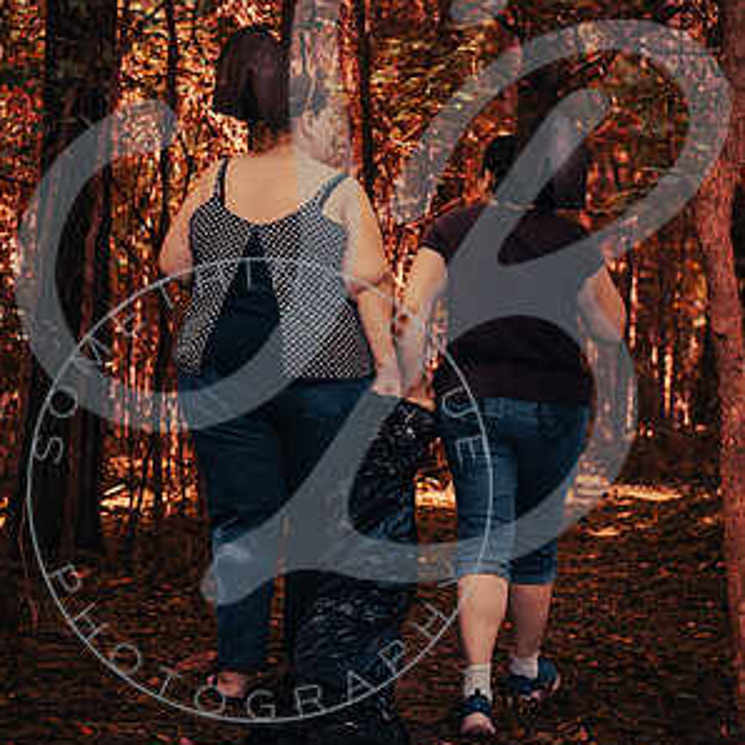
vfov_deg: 22.4
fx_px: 1875
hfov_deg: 22.5
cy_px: 300
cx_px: 372
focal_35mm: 77
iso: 100
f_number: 2.8
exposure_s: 1/160
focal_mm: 60
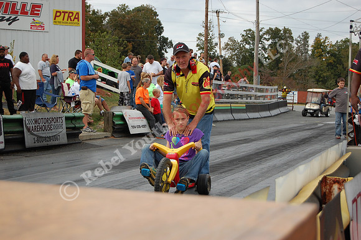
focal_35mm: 72
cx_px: 180
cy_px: 120
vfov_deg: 18.9
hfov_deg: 28.1
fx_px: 722
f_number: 5.6
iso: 400
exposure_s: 1/800
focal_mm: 48
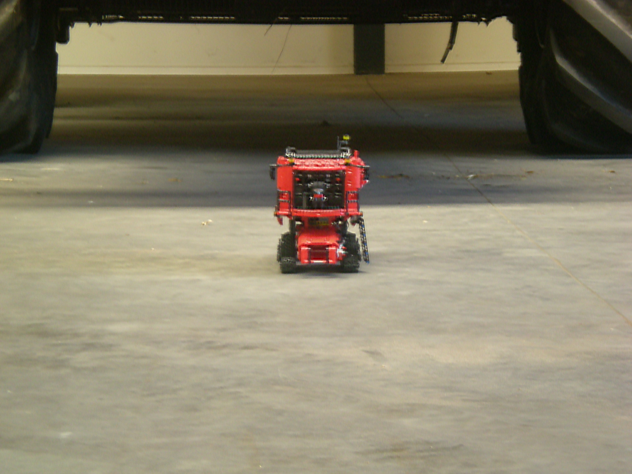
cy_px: 237
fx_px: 2081
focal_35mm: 114
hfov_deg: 17.3
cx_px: 316
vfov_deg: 13.0
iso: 200
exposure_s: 1/15.6
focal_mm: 18.9
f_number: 5.9
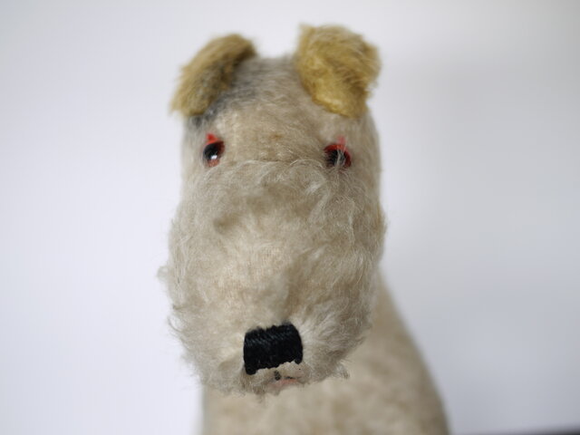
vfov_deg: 36.0
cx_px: 290
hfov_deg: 46.8
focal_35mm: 40
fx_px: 670
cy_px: 218
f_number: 1.7
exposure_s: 1/100
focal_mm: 20
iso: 100
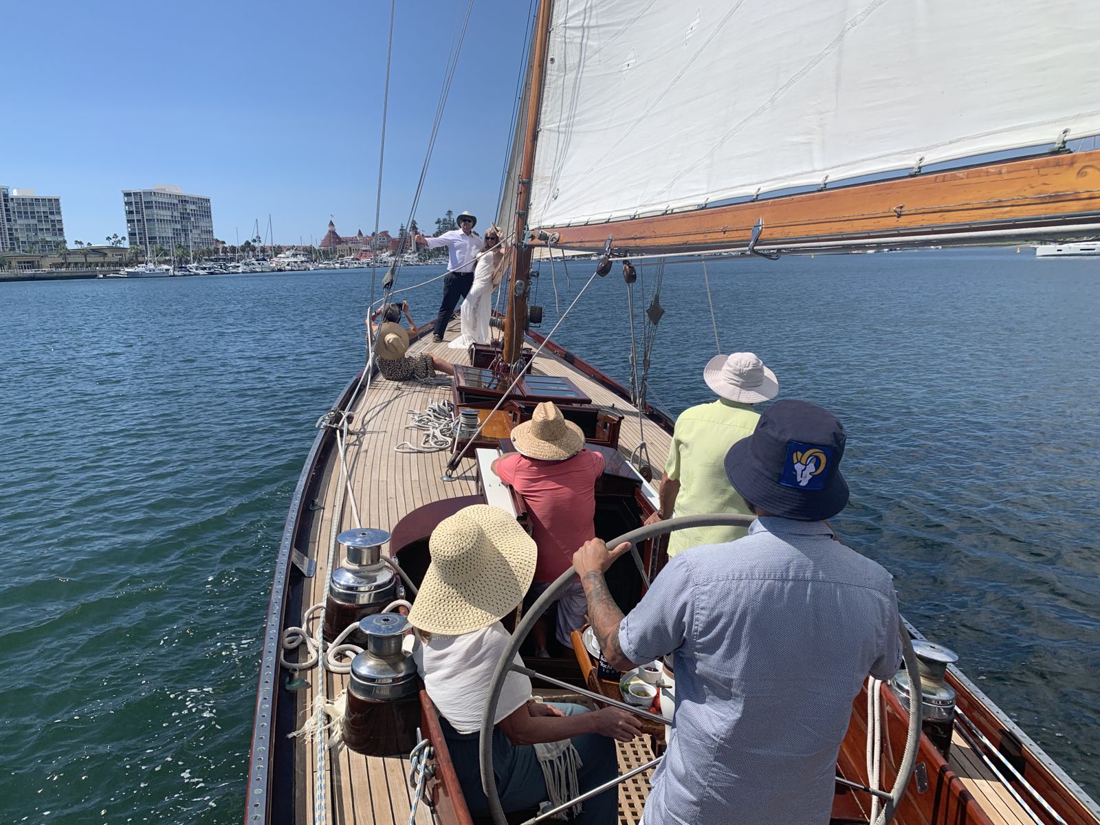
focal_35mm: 26
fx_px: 826
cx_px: 550
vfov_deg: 53.1
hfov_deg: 67.3
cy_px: 412
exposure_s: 1/3650
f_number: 1.8
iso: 25
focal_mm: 4.25
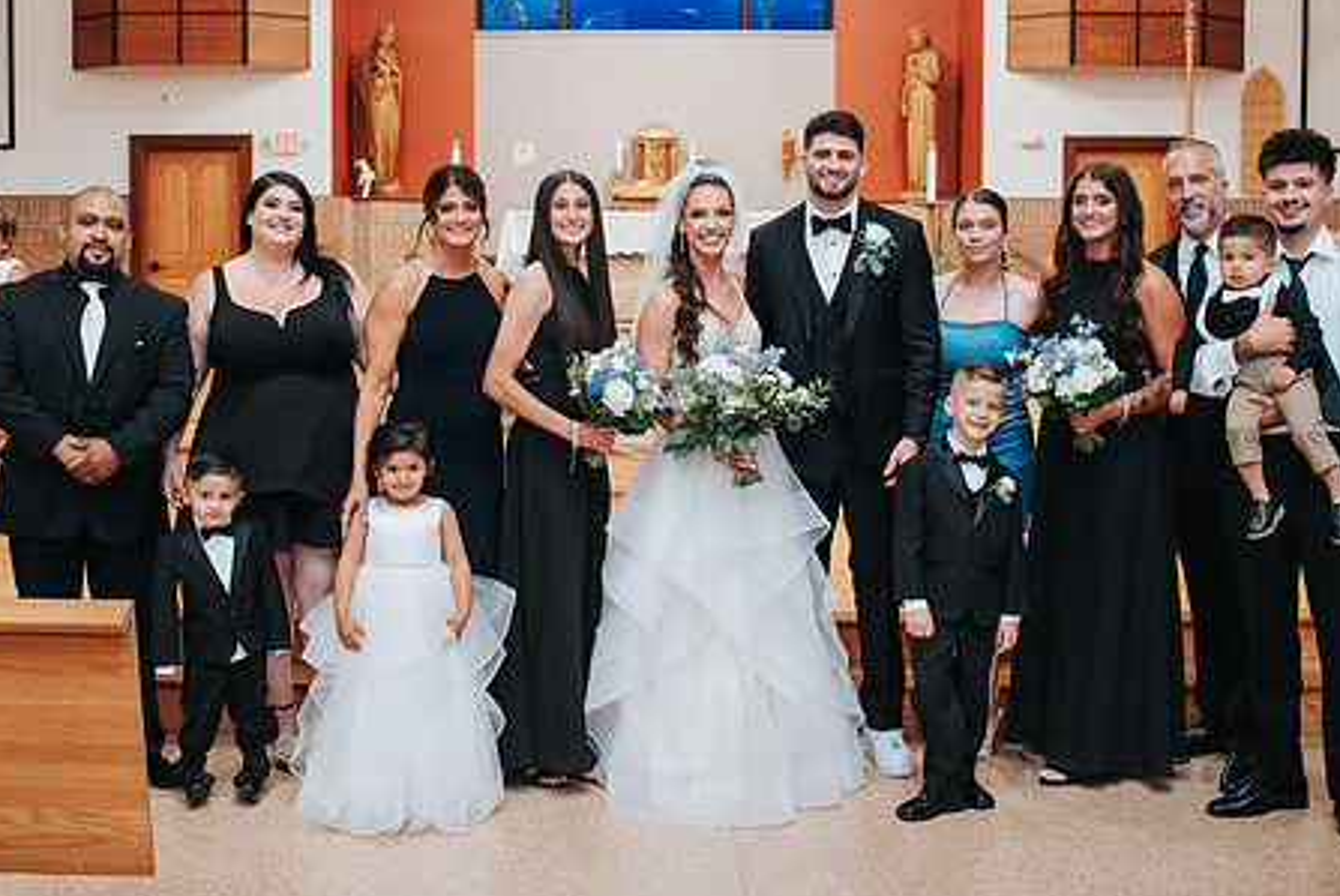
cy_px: 355
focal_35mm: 47
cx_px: 603
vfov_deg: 28.6
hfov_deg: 41.8
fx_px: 1751
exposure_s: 1/125
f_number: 2.8
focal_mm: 35
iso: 1000
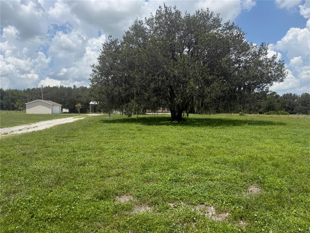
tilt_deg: -1.1
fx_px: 215
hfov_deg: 71.6
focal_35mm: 24
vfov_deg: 56.8
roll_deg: -0.5
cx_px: 155
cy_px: 116
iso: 80
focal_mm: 6.76
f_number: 1.78
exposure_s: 1/5319
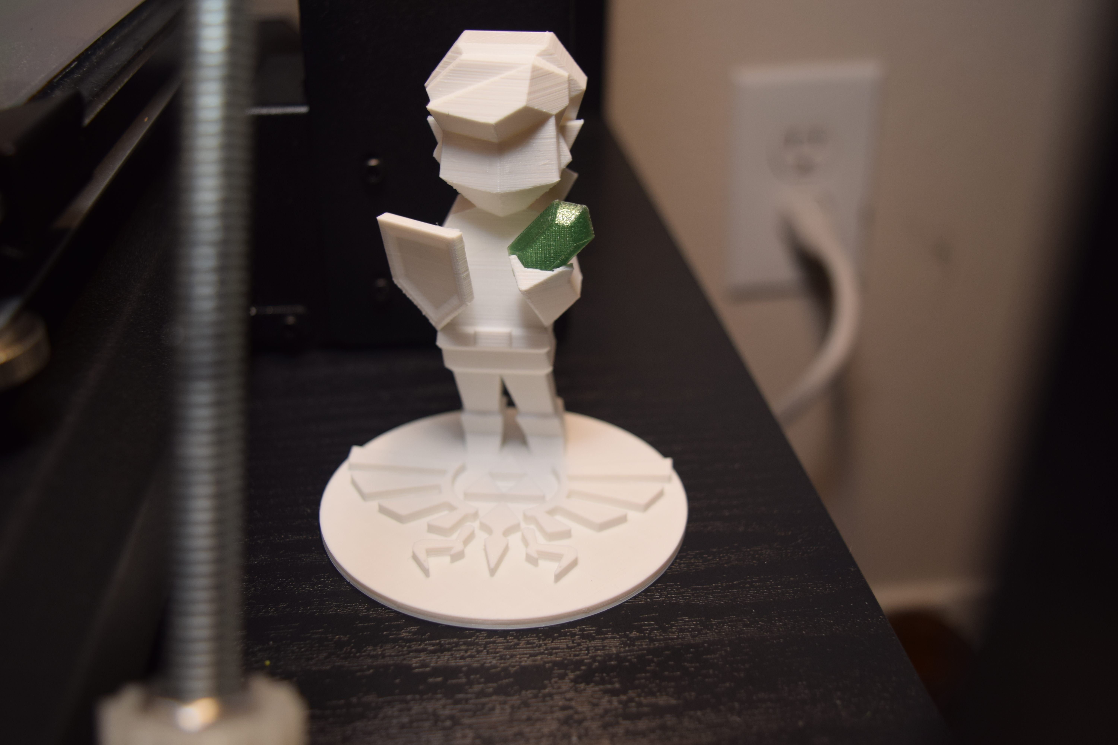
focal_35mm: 38
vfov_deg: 35.5
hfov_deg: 51.3
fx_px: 1164
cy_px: 372
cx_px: 559
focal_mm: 25
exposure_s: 1/60
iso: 200
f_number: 4
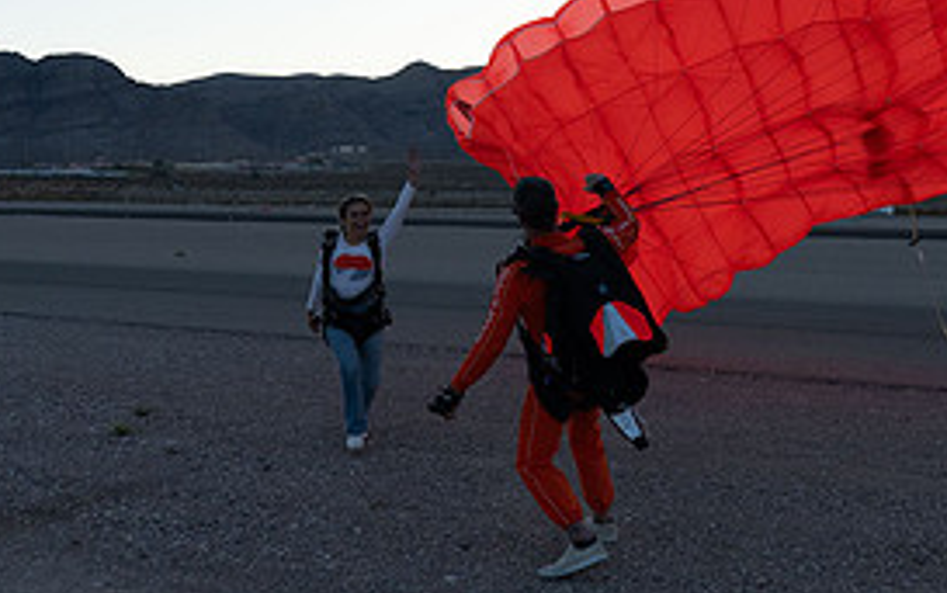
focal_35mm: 52
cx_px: 624
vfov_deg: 24.9
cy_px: 307
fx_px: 1343
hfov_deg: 38.4
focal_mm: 24
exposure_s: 1/2000
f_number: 6.3
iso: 1250
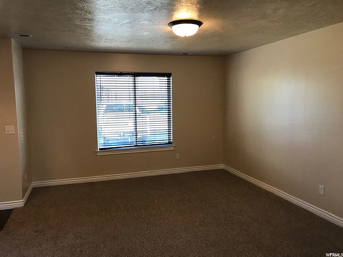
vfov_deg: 49.7
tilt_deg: -3.5
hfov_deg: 63.4
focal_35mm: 28
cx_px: 172
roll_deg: +1.7
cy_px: 128
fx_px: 277
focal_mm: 3.99
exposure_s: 1/24
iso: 40
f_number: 1.8
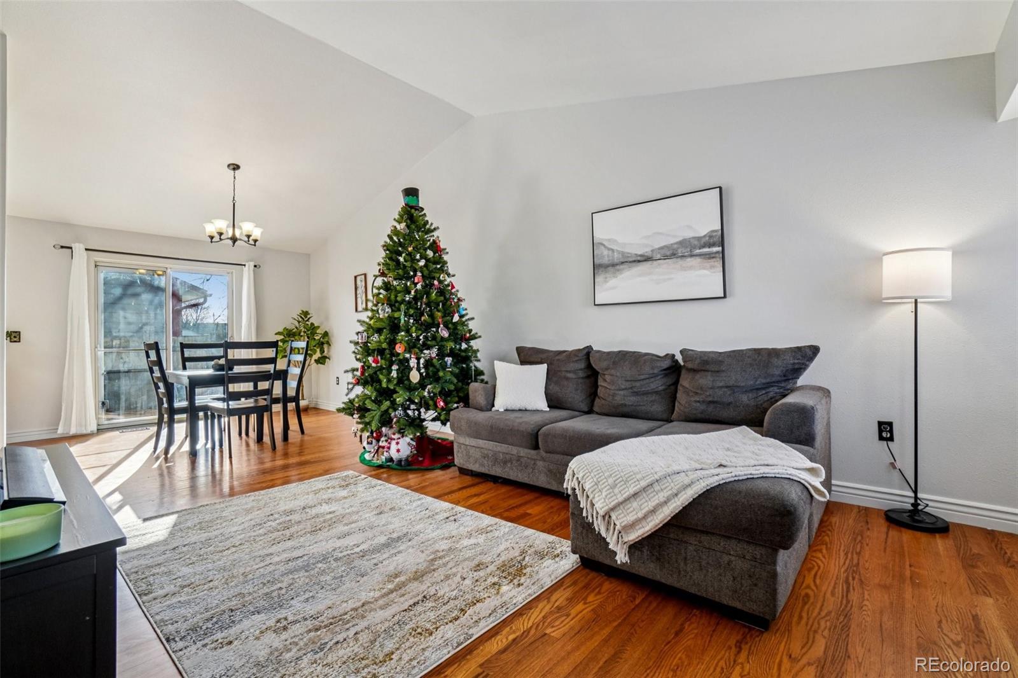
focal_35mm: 15
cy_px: 339
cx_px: 509
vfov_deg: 77.3
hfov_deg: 100.4
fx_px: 424
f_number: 8
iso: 400
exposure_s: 1/40
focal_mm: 10
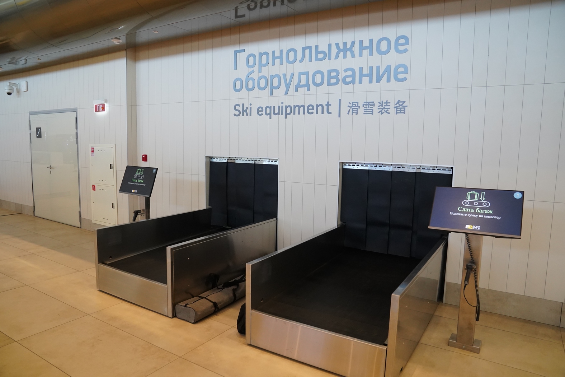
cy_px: 188
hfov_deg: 73.7
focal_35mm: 24
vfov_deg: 53.1
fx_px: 377
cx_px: 282
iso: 3200
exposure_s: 1/250
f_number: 4.5
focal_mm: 24
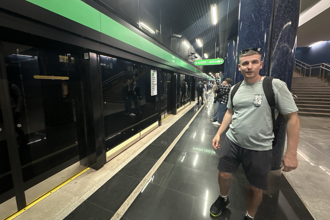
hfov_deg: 100.4
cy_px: 100
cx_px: 164
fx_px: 137
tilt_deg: -7.1
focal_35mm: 15
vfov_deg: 77.2
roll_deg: +0.0
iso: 1000
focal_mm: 2.22
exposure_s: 1/60
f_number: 2.2
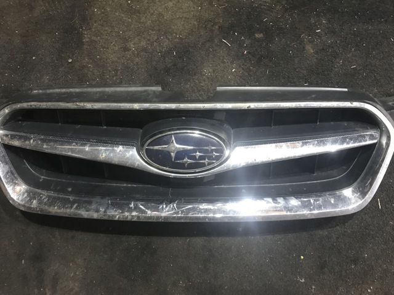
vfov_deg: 49.7
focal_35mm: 28
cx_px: 197
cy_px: 148
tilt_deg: -82.0
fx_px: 318
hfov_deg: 63.5
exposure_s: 1/7
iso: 100
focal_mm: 3.99
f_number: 1.8
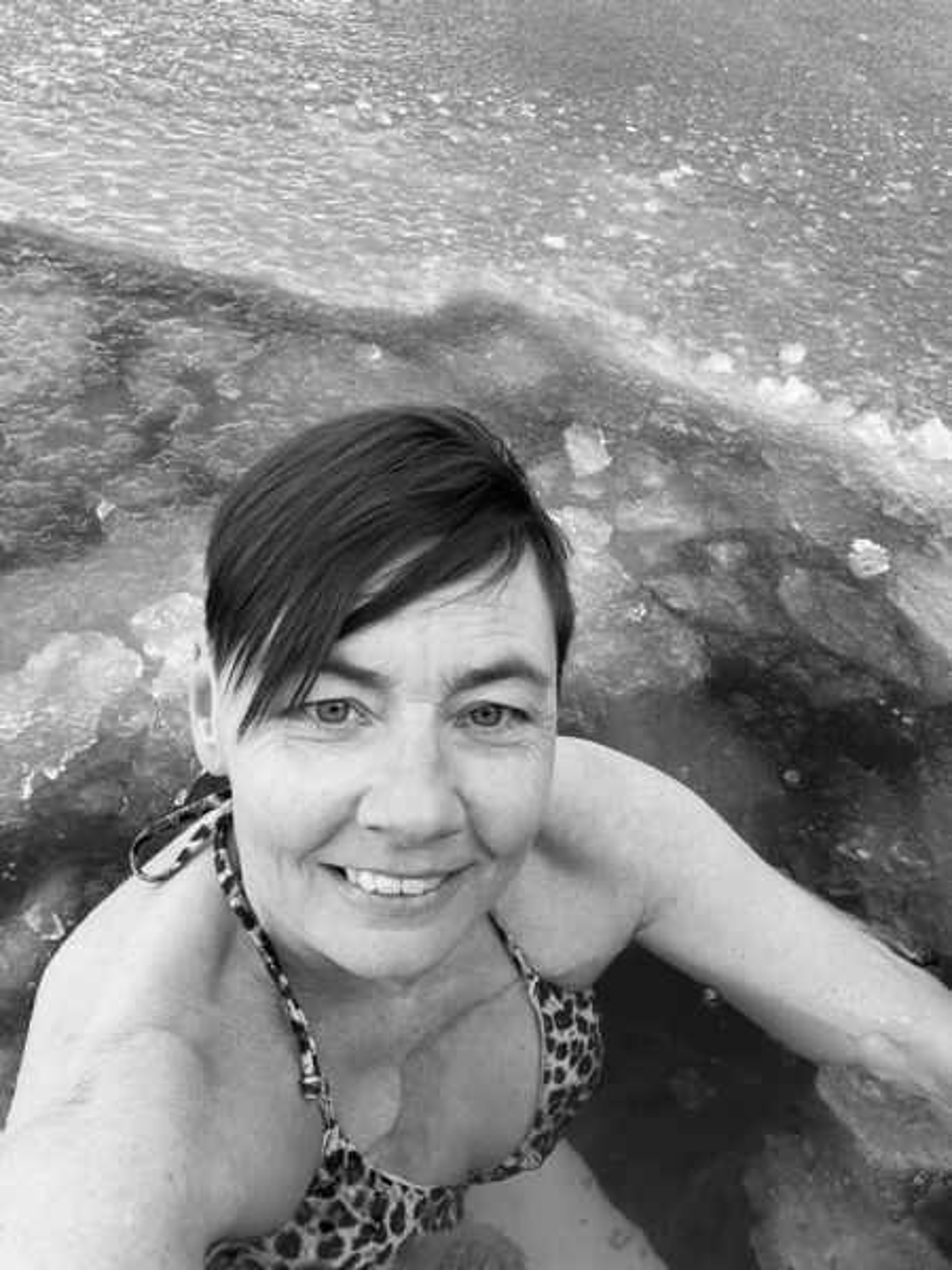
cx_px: 476
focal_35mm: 30
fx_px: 1100
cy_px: 635
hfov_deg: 46.8
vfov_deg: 60.0
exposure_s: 1/121
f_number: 2.2
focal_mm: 2.71
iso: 32
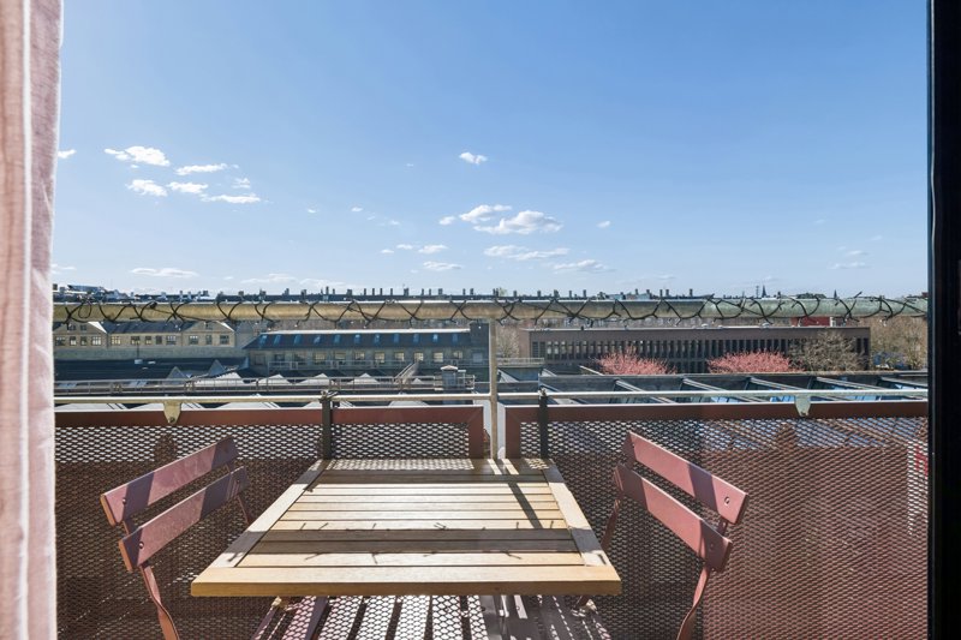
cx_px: 480
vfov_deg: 67.4
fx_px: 480
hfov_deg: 90.0
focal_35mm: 18
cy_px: 320
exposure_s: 1/320
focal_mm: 18
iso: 160
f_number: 11
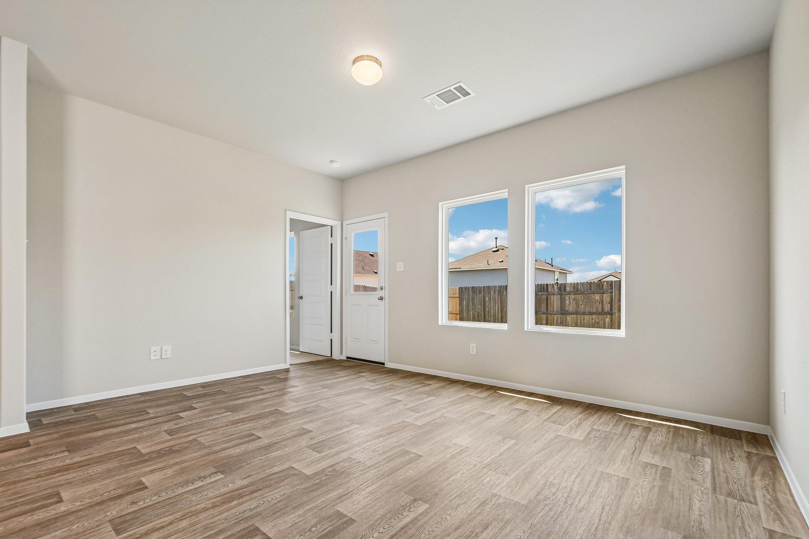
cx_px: 404
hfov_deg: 100.4
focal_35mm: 15
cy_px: 270
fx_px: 337
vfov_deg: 77.3
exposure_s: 1/160
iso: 400
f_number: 8
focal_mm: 10
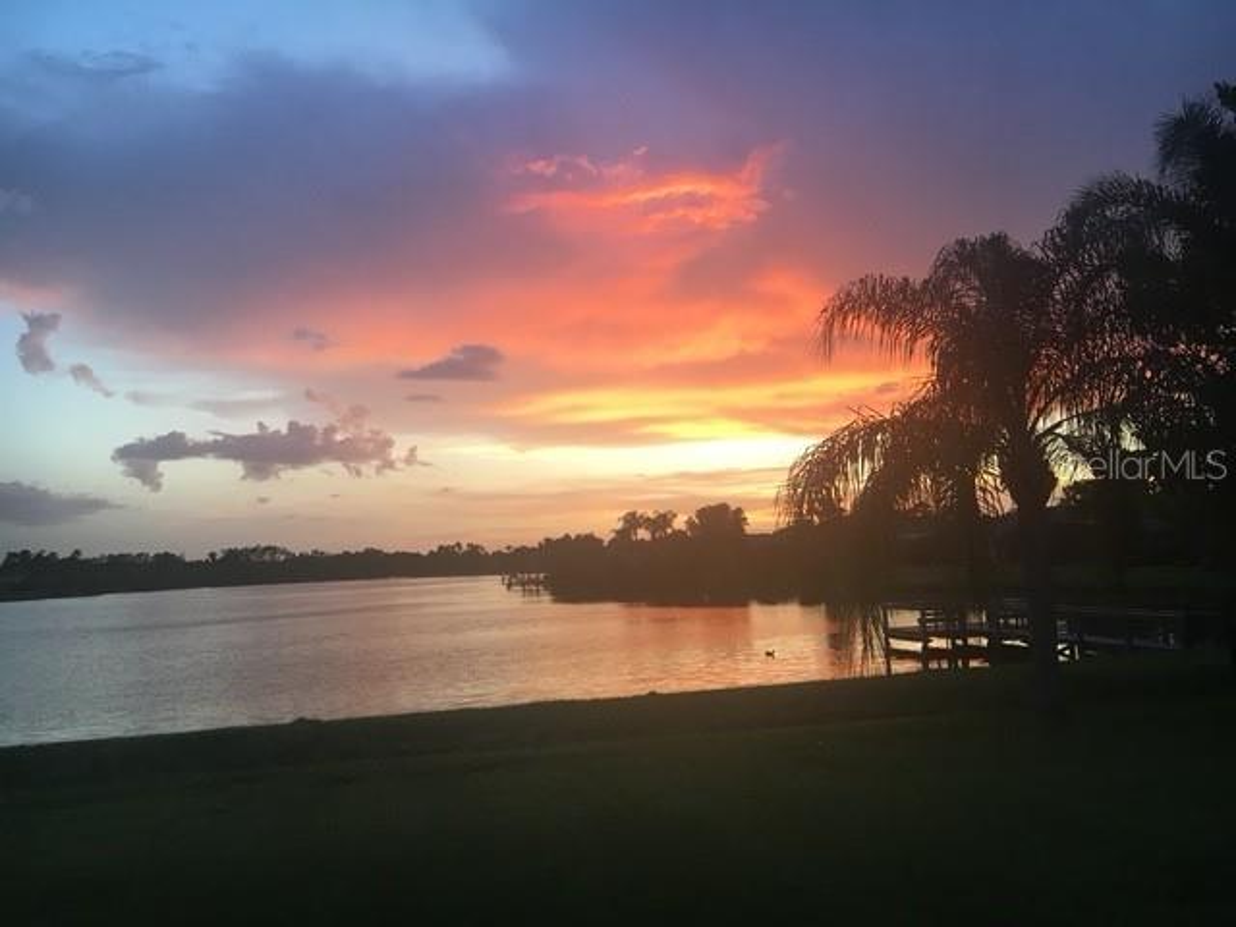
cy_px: 464
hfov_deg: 61.7
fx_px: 1035
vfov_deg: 48.2
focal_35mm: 29
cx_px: 618
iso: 32
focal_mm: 4.15
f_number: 2.2
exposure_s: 1/30
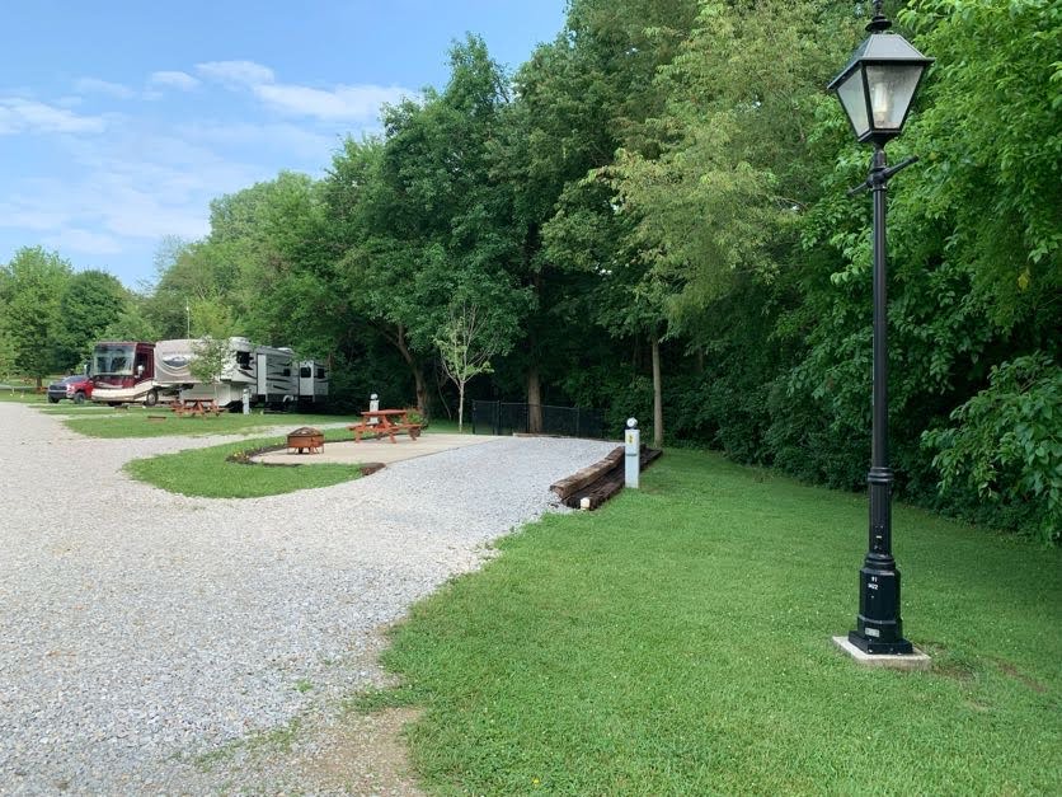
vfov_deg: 53.1
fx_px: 798
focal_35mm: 26
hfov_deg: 67.3
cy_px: 398
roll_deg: -0.2
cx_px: 531
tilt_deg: -0.5
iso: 25
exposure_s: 1/580
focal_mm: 4.25
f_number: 1.8
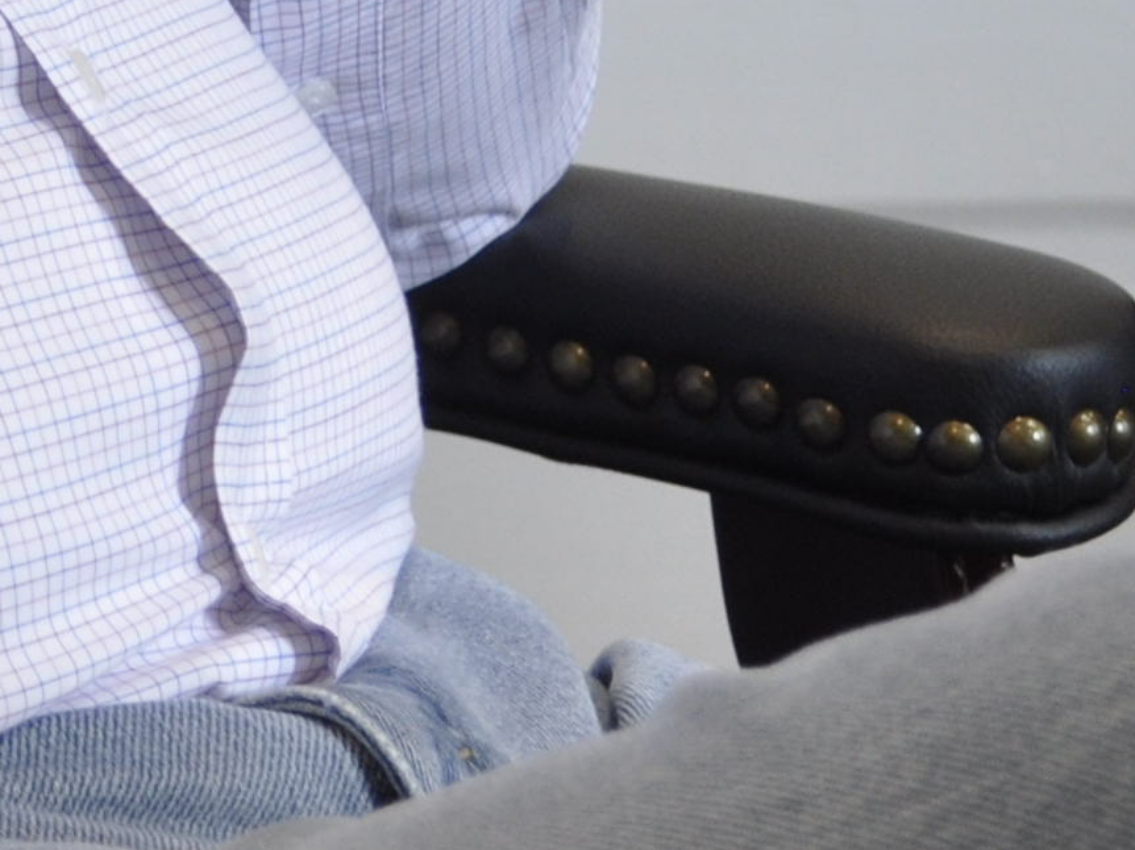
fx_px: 7048
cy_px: -892
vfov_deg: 6.7
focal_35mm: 215
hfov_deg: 8.8
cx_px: -1043
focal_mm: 30
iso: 560
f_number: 4.5
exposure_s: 1/30
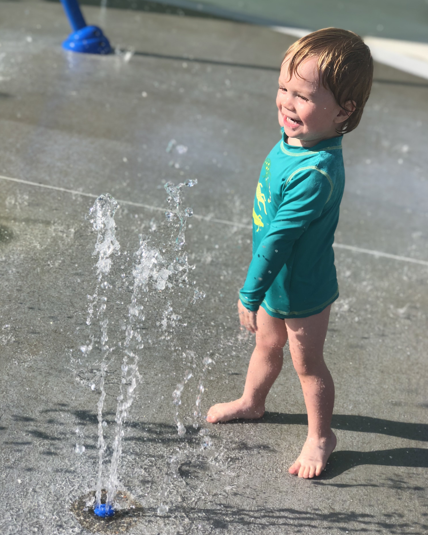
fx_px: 950
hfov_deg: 25.4
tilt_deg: -24.5
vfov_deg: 31.4
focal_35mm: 60
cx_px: 216
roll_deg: -9.9
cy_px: 248
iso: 20
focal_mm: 6.6
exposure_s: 1/695
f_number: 2.8
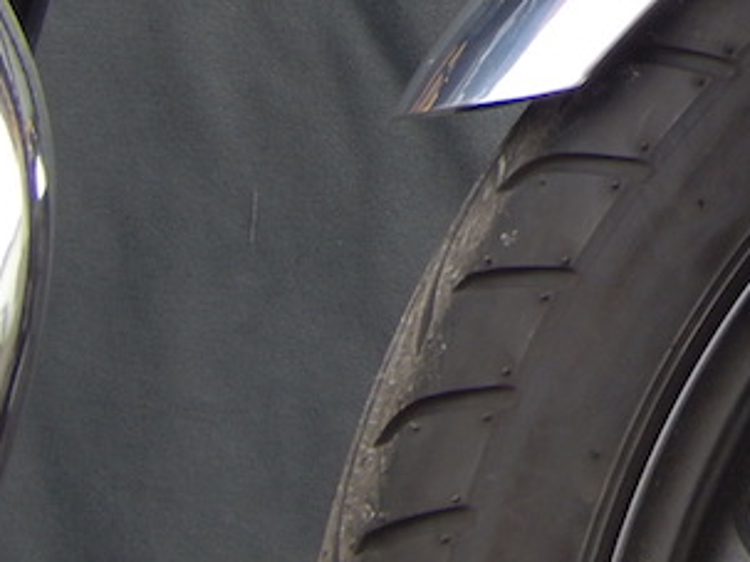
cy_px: -280
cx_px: 1035
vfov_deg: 3.3
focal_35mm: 453
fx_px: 9811
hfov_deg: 4.4
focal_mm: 24.1
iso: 125
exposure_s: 1/60
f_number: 5.6
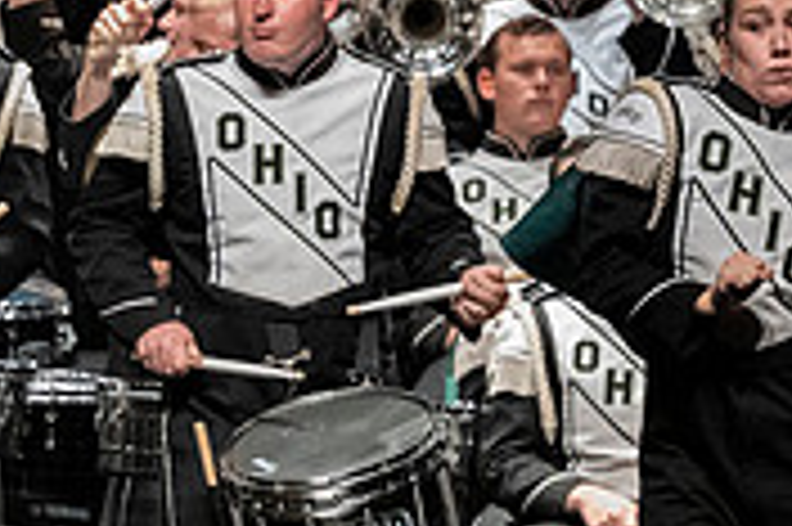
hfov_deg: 3.0
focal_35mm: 691
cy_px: 391
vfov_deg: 2.0
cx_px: 1269
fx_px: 15188
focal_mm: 140
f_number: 4
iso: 4000
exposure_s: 1/500
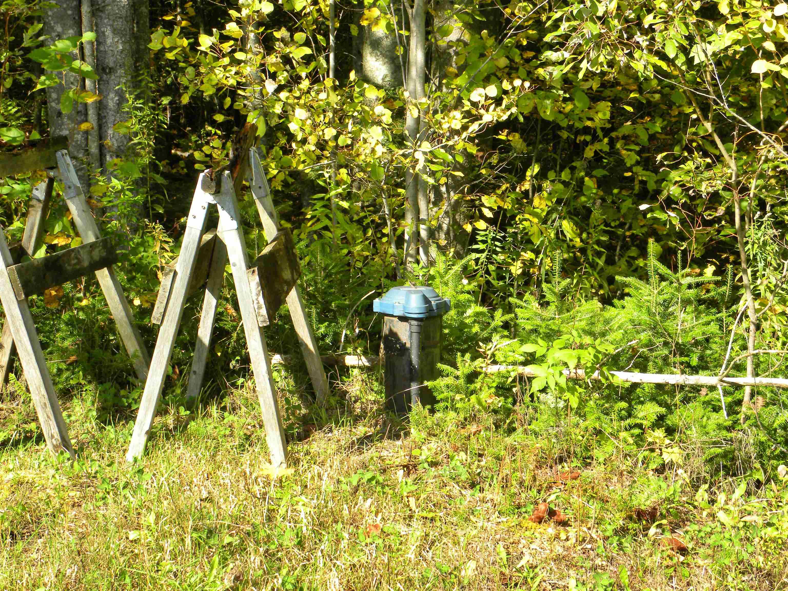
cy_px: 296
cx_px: 394
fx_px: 1935
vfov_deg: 17.4
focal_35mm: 85
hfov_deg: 23.0
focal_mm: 15.1
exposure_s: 1/80
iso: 64
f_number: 6.3
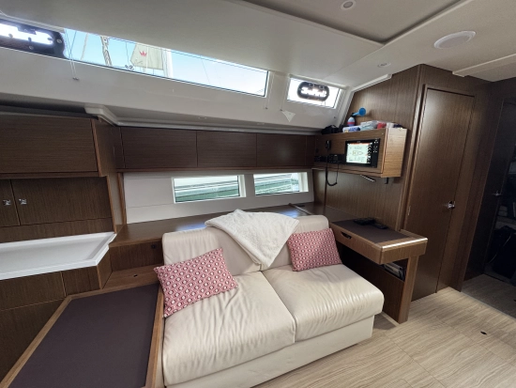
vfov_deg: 85.7
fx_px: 209
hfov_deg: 102.0
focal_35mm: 14
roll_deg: -0.2
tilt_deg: -13.0
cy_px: 194
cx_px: 258
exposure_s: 1/99
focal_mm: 2.22
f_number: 2.2
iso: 200
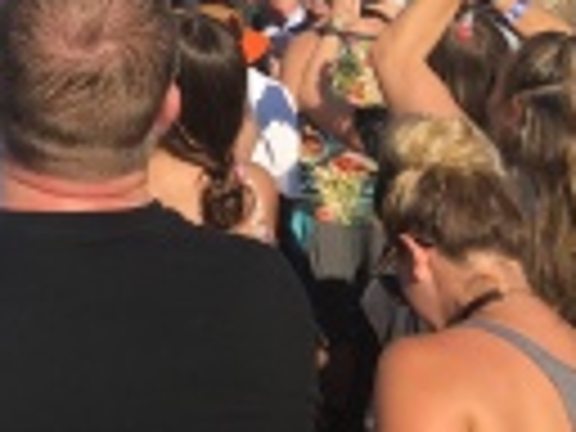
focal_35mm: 83
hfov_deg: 20.7
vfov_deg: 16.7
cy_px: -144
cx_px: -238
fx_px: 1381
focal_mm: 4.15
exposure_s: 1/1748
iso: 25
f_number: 2.2
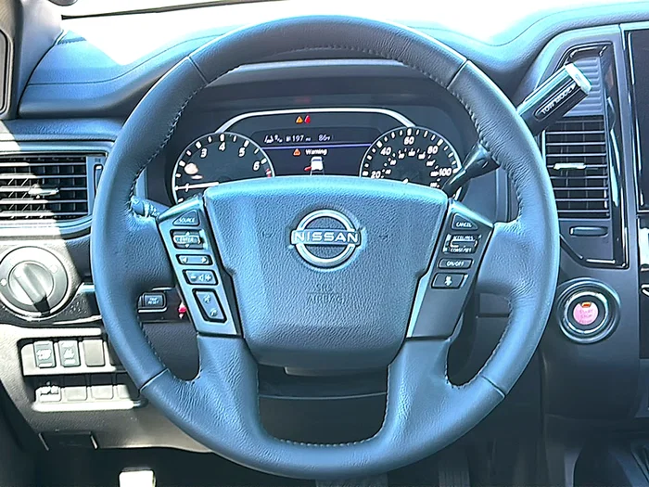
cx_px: 324
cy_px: 244
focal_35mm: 49
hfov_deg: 38.9
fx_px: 919
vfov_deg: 29.7
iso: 64
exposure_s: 1/42
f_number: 1.78
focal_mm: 6.86
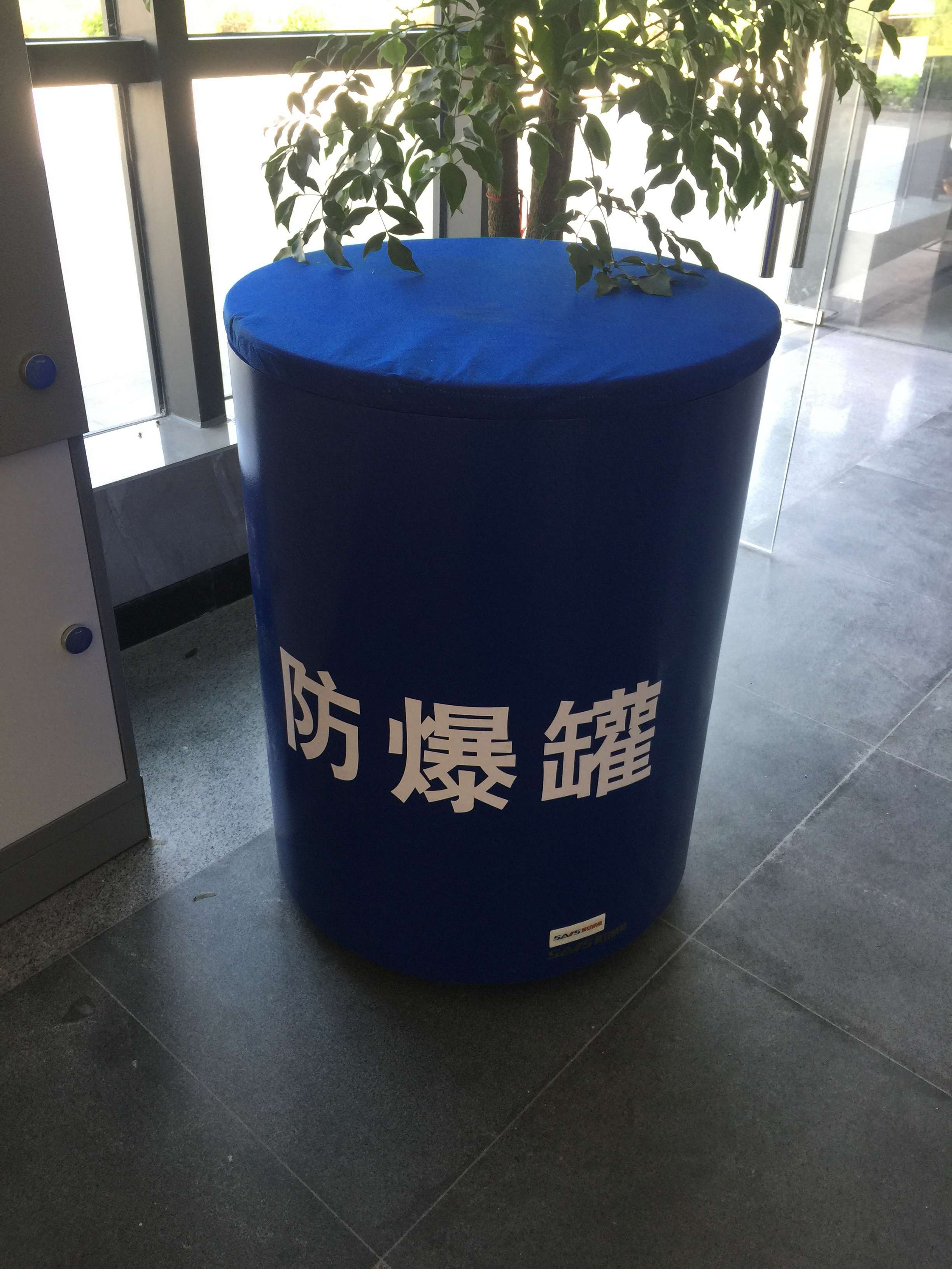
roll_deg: -0.9
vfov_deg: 61.7
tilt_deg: -30.1
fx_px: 1063
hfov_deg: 48.2
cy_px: 634
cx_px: 476
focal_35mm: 29
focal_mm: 4.15
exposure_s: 1/33
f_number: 2.2
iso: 32
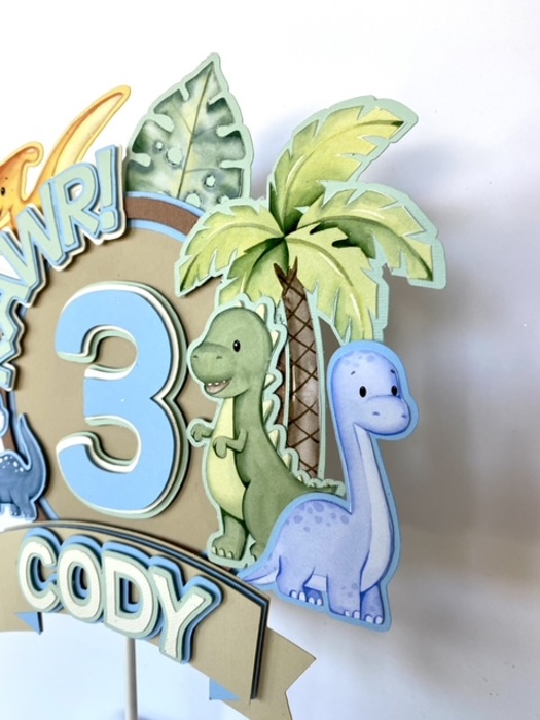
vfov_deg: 67.3
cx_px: 270
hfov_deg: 53.1
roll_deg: +1.8
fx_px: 541
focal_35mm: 26
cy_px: 360
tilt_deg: -3.2
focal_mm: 4.25
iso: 50
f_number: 1.8
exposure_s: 1/120
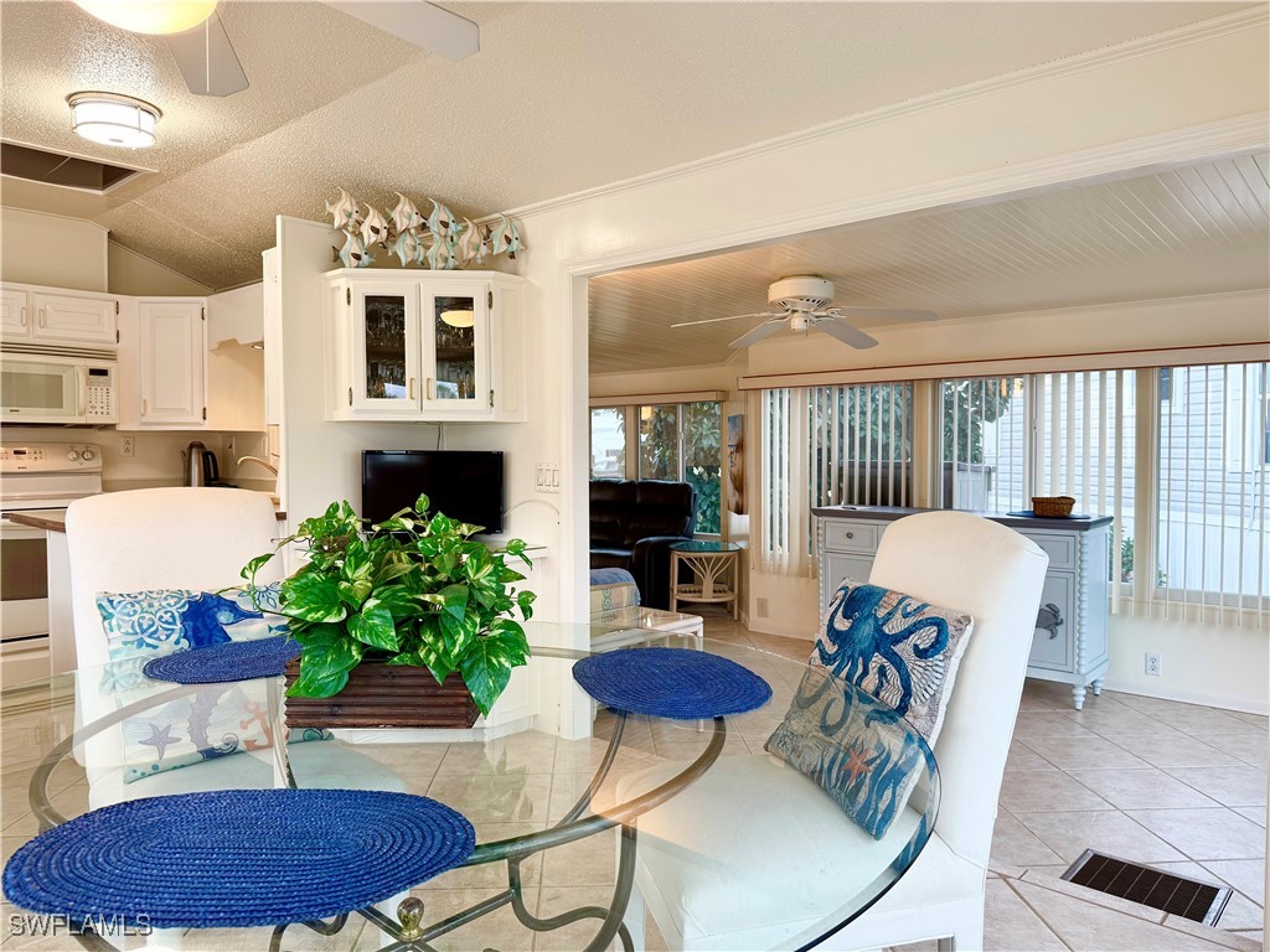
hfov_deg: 71.6
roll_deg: +0.0
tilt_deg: -1.8
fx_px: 881
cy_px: 476
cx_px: 635
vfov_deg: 56.8
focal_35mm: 24
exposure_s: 1/120
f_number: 1.78
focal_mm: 6.76
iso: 100
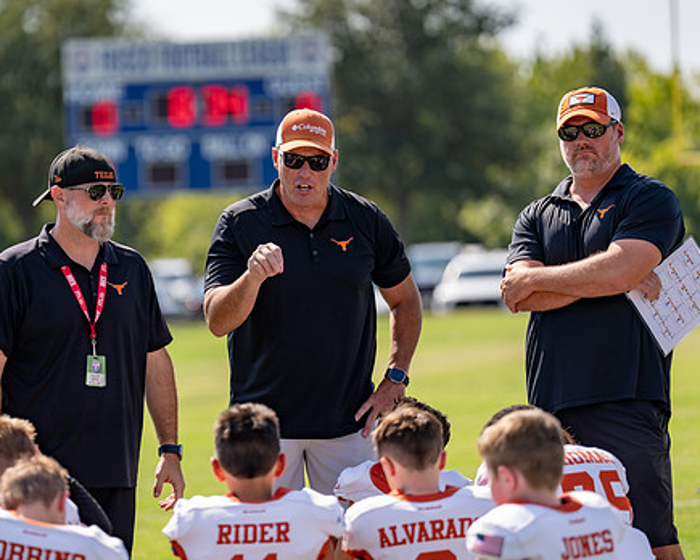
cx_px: 249
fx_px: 4806
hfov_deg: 8.3
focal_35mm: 232
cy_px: 243
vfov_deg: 6.7
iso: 100
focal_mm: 173
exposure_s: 1/1250
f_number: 2.8
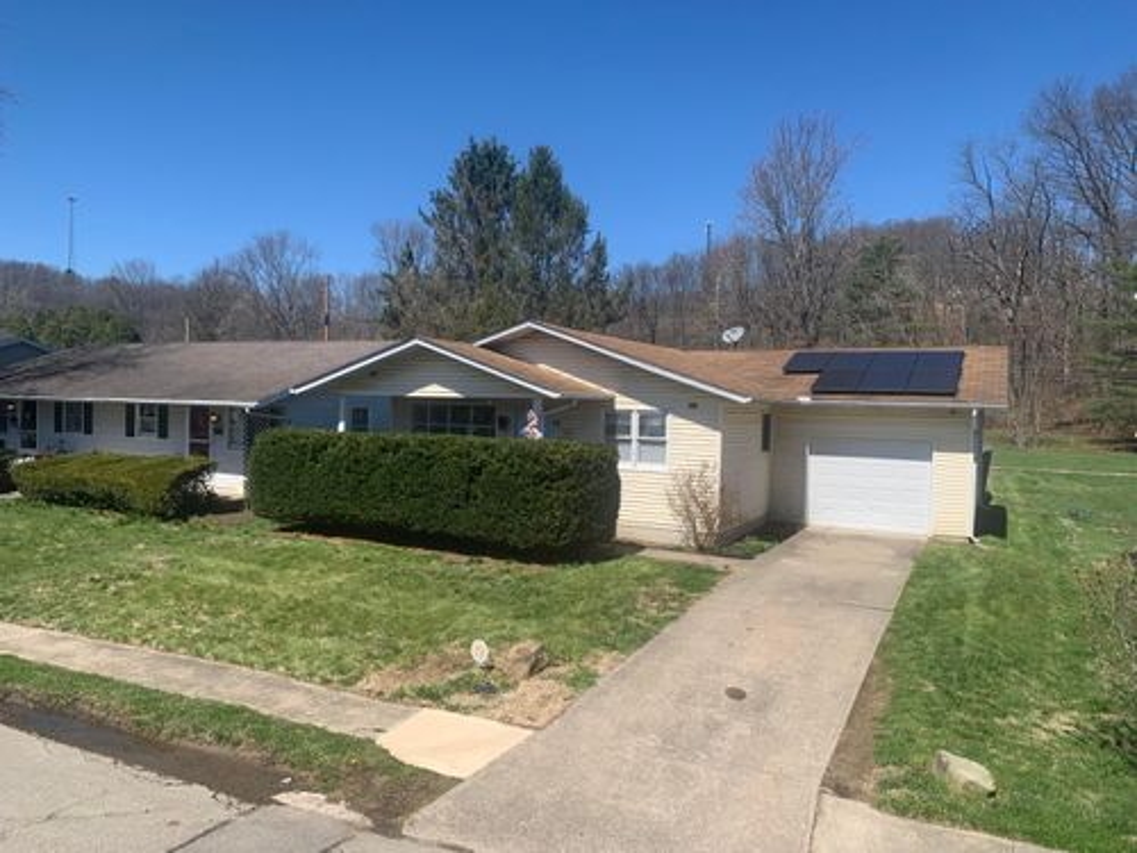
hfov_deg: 67.3
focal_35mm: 26
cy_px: 426
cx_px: 568
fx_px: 854
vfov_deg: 53.1
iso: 25
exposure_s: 1/2481
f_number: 1.8
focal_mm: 4.25
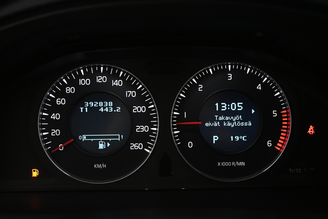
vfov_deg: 24.4
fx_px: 506
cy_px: 110
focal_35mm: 56
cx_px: 164
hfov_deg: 35.9
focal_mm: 37
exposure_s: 1/60
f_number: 5.3
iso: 3600
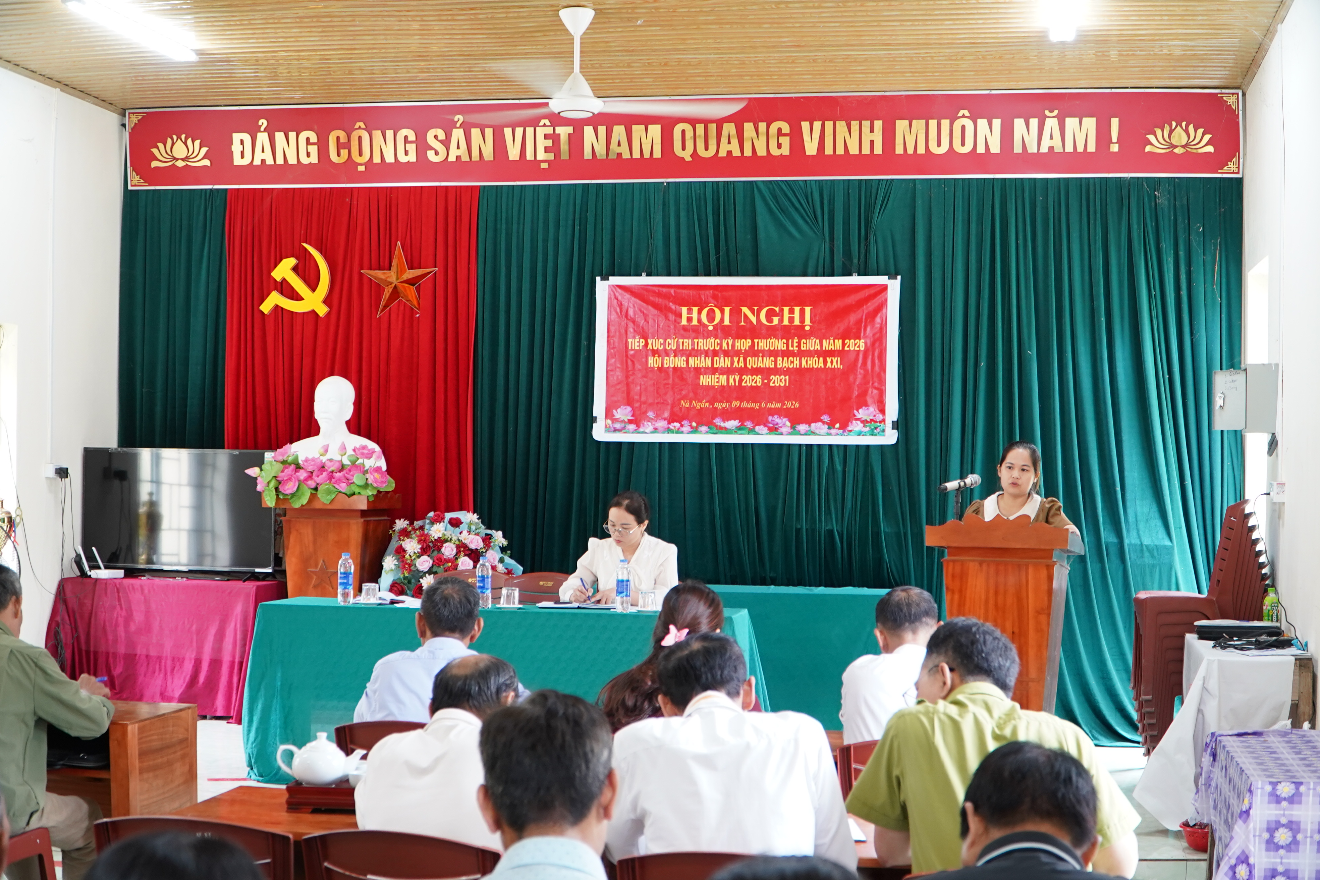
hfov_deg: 43.6
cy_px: 440
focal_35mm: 45
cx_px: 660
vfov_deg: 29.9
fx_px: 1650
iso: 1000
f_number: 4
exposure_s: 1/50
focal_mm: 30
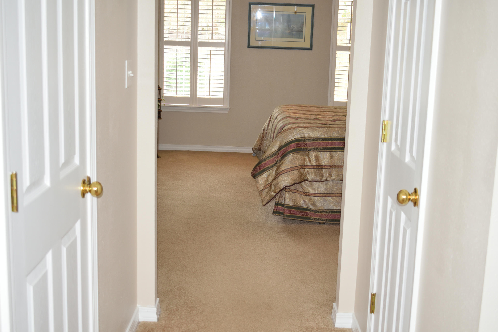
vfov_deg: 28.1
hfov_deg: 41.1
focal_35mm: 48
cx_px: 249
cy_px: 166
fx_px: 664
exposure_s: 1/100
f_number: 5
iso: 800
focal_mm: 32
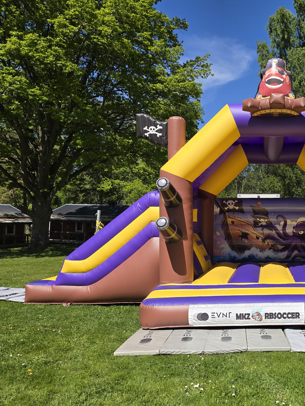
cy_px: 205
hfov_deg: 42.8
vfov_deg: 58.4
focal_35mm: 31
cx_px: 254
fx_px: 364
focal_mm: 6.3
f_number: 1.7
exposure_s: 1/880
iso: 12
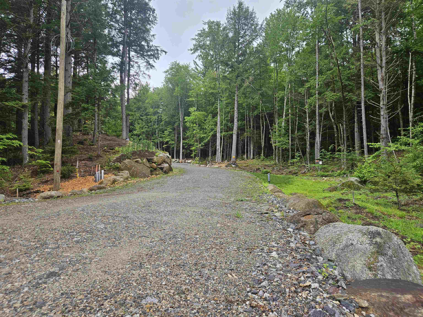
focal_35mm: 23
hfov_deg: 73.9
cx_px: 212
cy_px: 158
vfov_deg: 58.9
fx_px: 281
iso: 40
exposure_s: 1/180
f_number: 1.8
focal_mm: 5.4
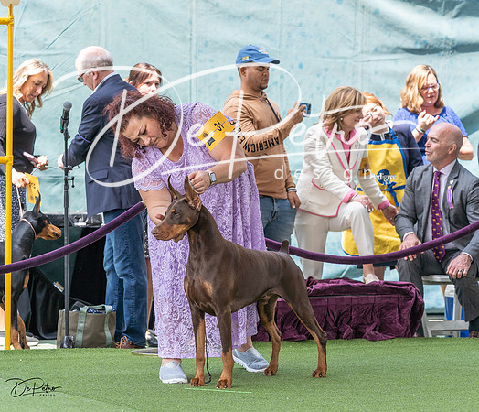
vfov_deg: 9.7
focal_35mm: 166
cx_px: 275
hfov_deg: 11.3
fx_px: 2424
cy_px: 192
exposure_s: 1/800
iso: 500
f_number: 4.5
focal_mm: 121
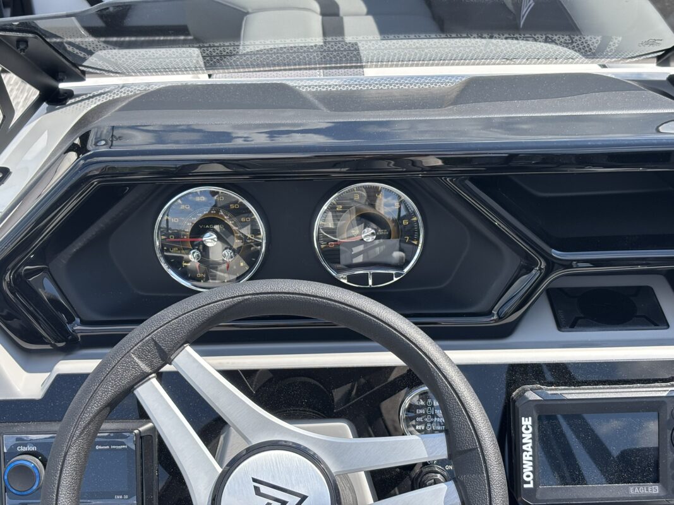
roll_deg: -3.1
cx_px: 337
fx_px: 1012
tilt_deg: -33.6
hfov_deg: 36.8
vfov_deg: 28.0
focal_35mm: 52
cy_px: 252
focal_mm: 5.96
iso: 32
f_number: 1.6
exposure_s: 1/684
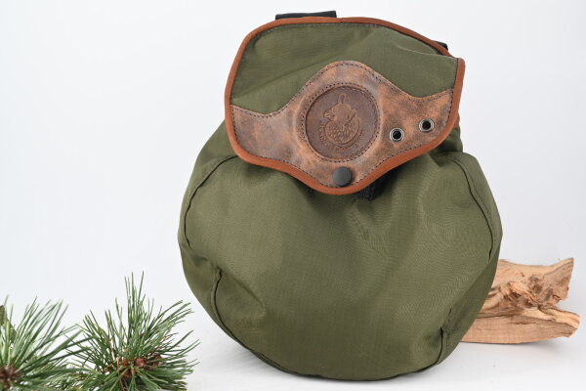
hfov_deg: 33.4
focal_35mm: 60
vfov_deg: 22.6
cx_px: 293
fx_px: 977
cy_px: 196
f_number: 9
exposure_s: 1/30
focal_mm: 60
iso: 110
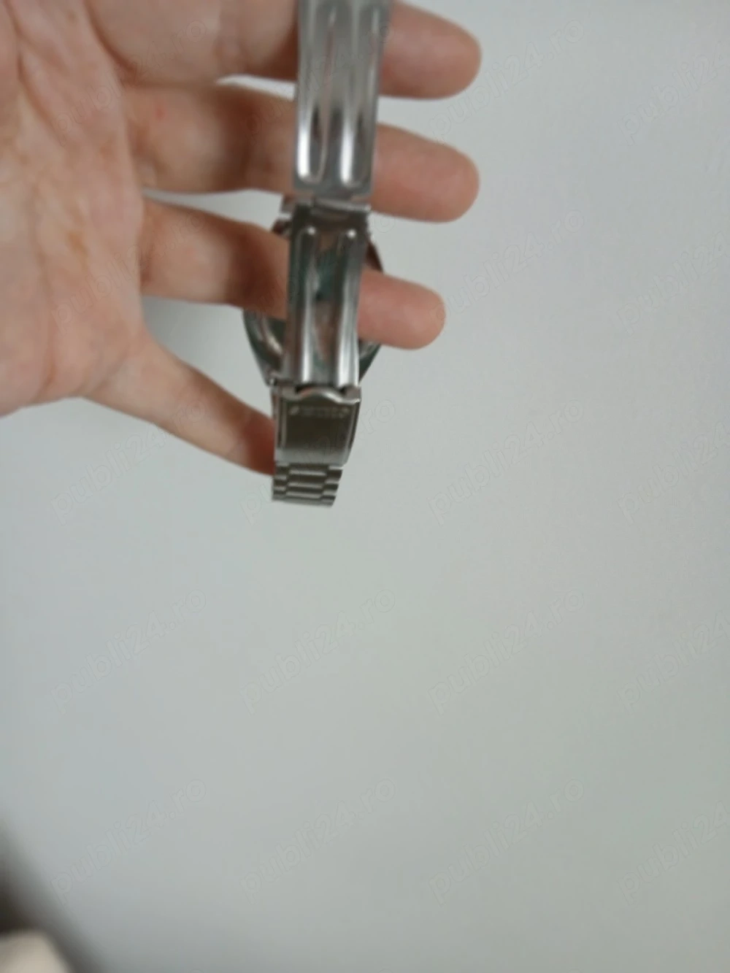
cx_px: 365
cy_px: 486
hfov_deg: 53.1
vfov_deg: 67.3
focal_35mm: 26
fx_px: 731
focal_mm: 3.98
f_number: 1.8
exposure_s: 1/33.3
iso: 250
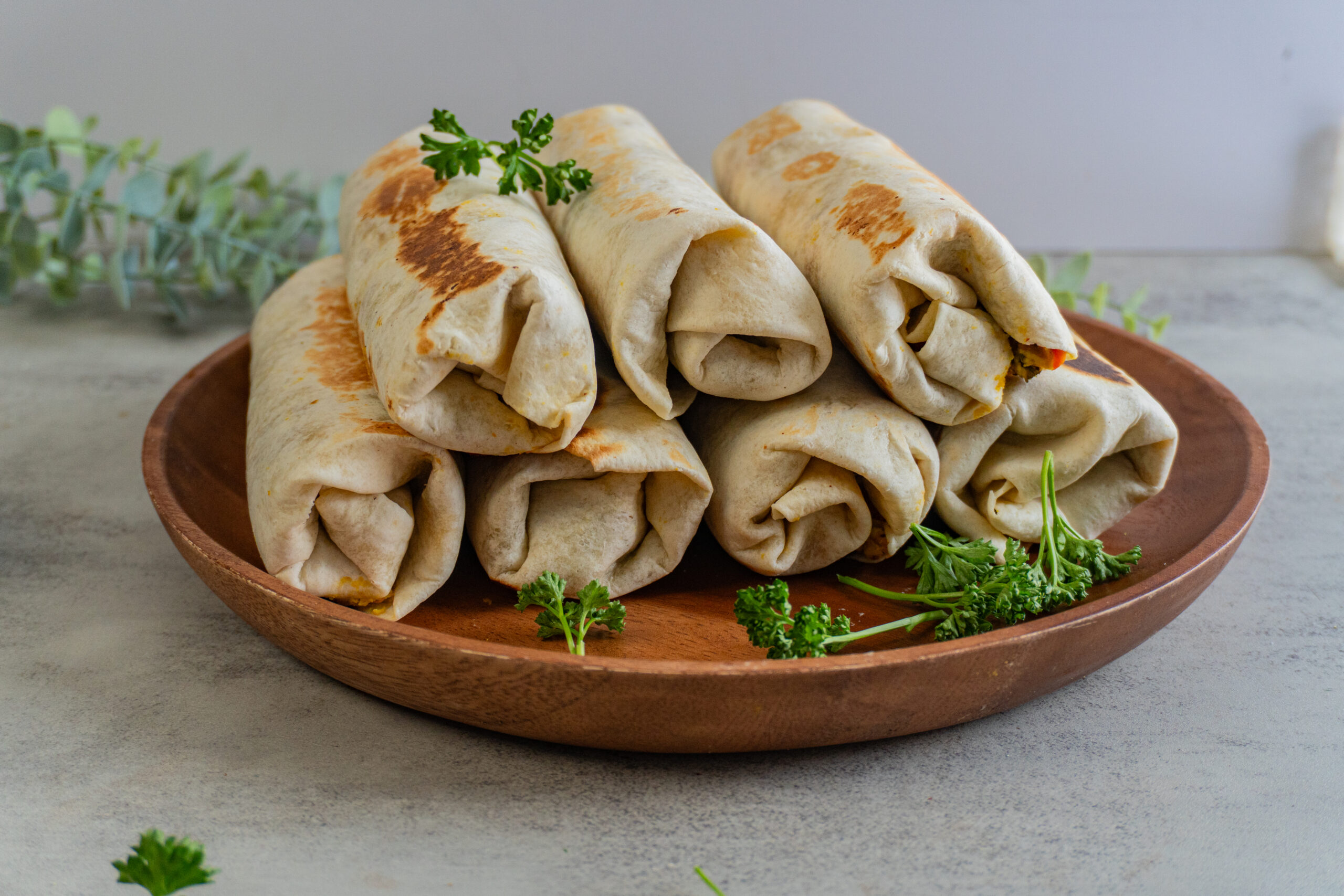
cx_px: 672
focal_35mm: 44
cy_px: 448
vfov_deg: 30.9
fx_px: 1624
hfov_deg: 45.0
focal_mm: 29
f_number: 4.5
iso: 640
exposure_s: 1/160
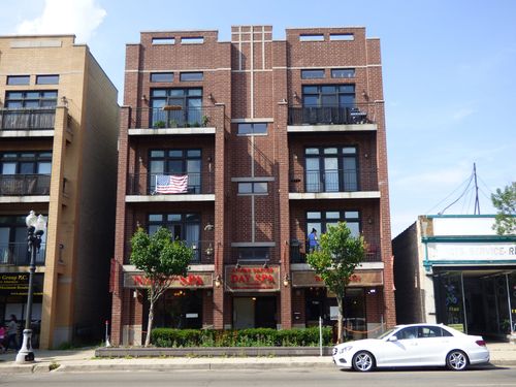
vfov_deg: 38.7
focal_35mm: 37
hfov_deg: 50.1
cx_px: 258
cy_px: 194
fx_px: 552
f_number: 3.5
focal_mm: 6.47
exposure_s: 1/500
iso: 100
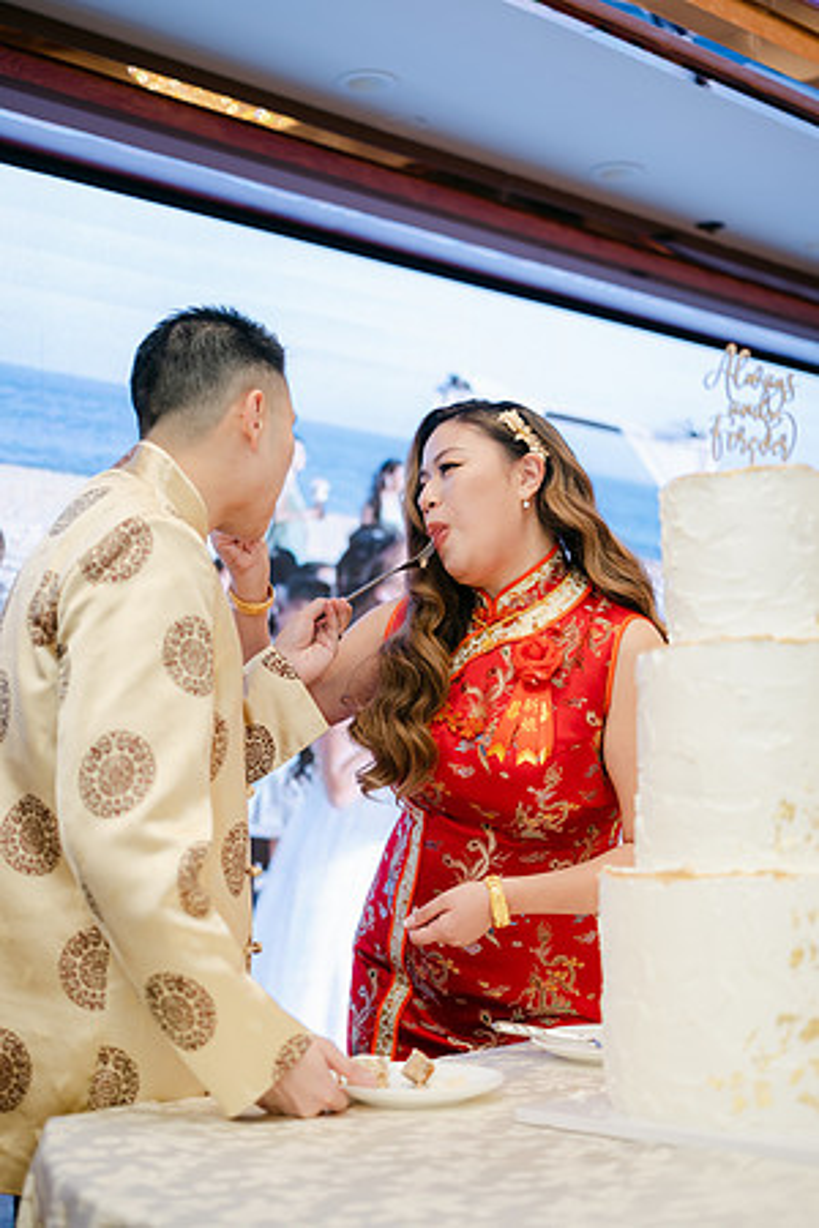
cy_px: 614
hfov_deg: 27.0
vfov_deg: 39.6
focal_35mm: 50
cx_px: 410
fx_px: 1706
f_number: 1.4
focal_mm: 33
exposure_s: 1/125
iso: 200
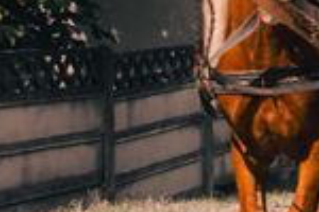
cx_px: 37
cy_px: -104
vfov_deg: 9.1
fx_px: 1302
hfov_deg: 13.8
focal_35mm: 147
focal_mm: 28
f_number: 2.8
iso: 200
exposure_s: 1/320
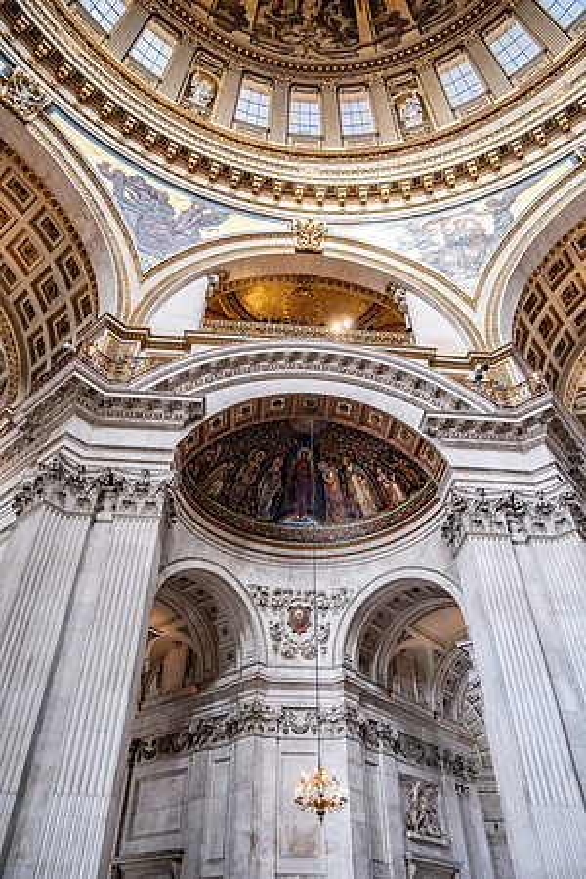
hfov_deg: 53.1
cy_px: 440
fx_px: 586
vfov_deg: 73.7
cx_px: 293
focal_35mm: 24
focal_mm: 16
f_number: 2.8
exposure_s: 1/30
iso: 640
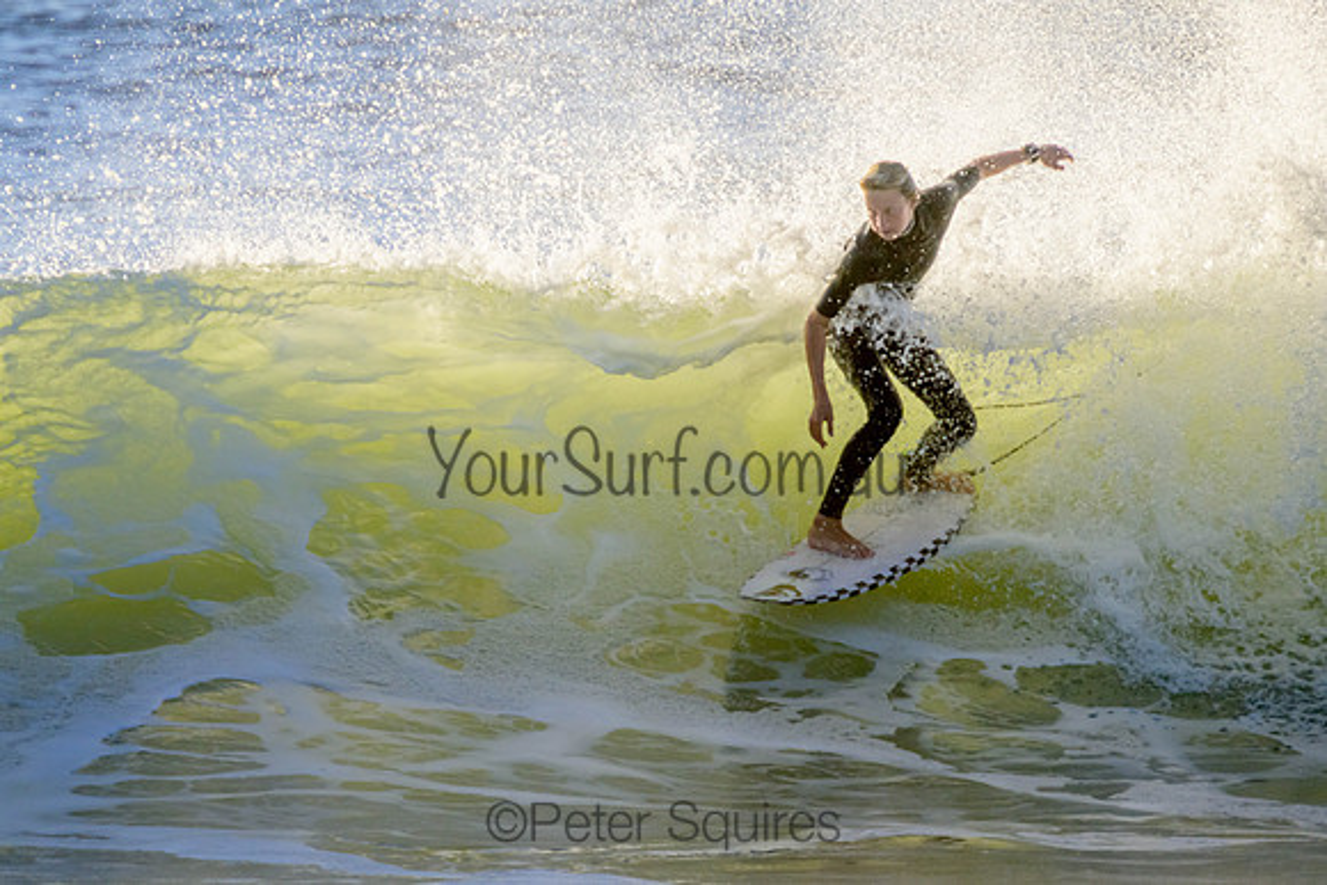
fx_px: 40481
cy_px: 365
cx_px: 559
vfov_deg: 1.3
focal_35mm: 1098
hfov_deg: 1.9
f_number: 11
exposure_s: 1/1000
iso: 640
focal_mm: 800
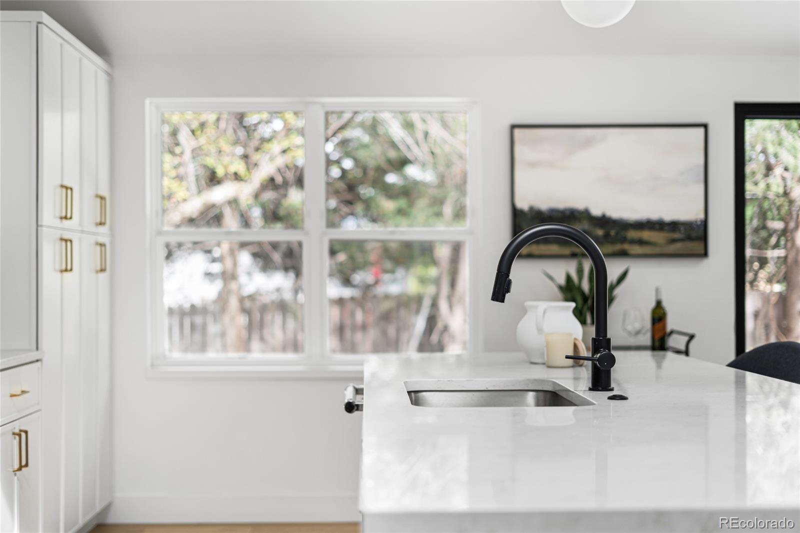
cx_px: 400
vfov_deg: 27.0
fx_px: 1111
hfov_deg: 39.6
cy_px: 266
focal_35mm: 50
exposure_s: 1/30
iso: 160
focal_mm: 50
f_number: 1.8
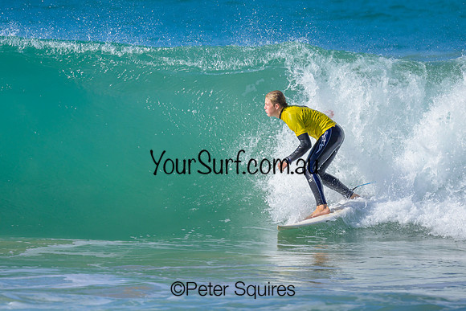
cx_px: 228
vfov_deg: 1.3
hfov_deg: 1.9
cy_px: 97
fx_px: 14221
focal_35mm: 1098
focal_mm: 800
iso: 320
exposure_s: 1/2000
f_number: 6.3
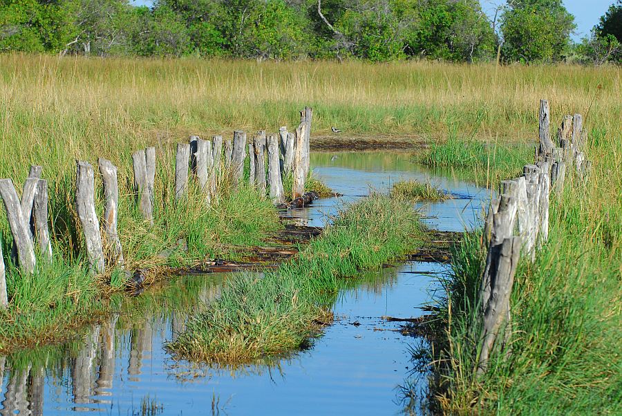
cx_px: 311
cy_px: 208
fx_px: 3009
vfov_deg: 7.9
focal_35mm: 174
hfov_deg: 11.8
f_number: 9
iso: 400
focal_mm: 116
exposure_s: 1/640
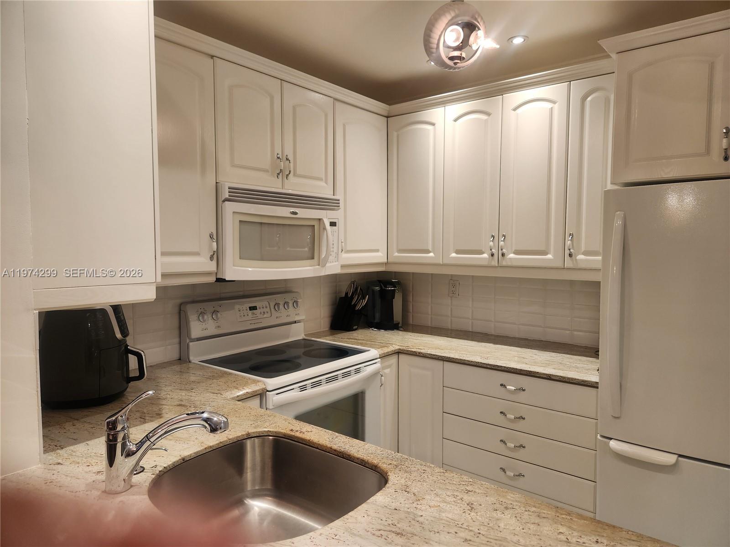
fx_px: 485
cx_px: 365
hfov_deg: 73.9
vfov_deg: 58.9
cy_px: 274
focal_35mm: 23
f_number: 1.8
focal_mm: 5.4
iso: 100
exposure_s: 1/120
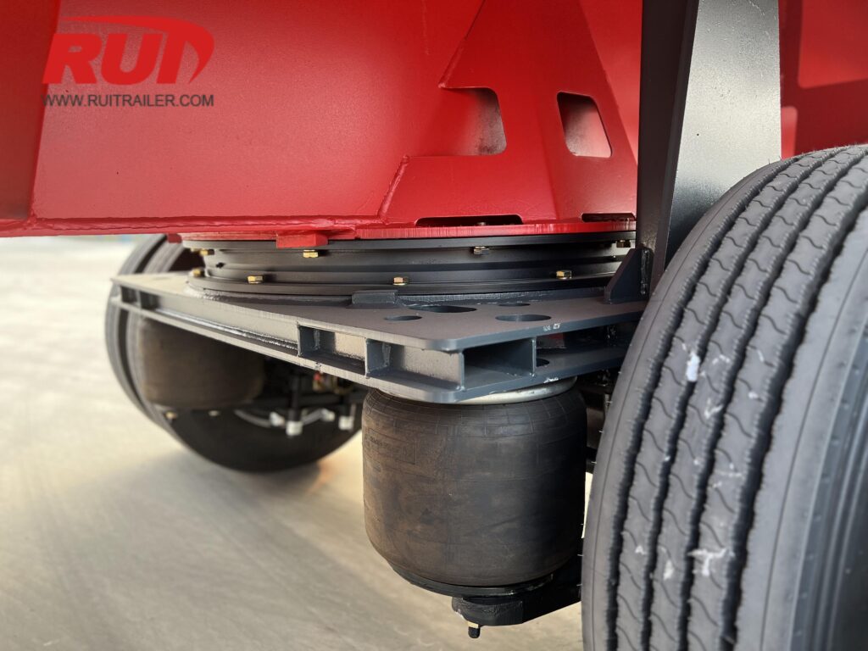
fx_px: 652
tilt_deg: -8.3
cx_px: 434
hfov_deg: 67.3
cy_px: 326
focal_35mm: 26
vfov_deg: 53.1
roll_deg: +0.8
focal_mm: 5.7
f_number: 1.5
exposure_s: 1/121
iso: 100
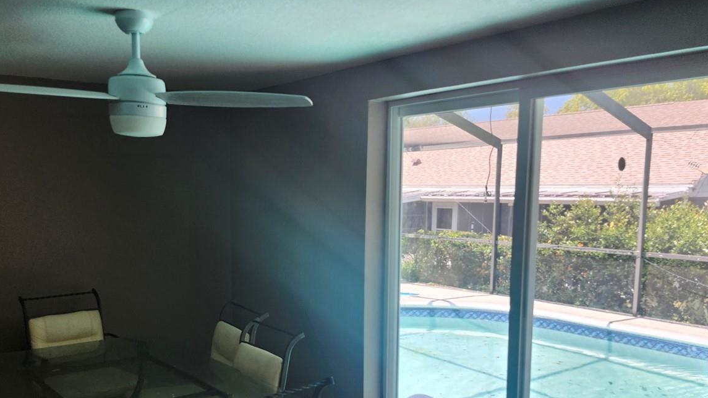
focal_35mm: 35
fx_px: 657
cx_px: 304
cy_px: 274
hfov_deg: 56.4
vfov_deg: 33.3
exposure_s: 1/180
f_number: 1.8
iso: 50
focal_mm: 5.54
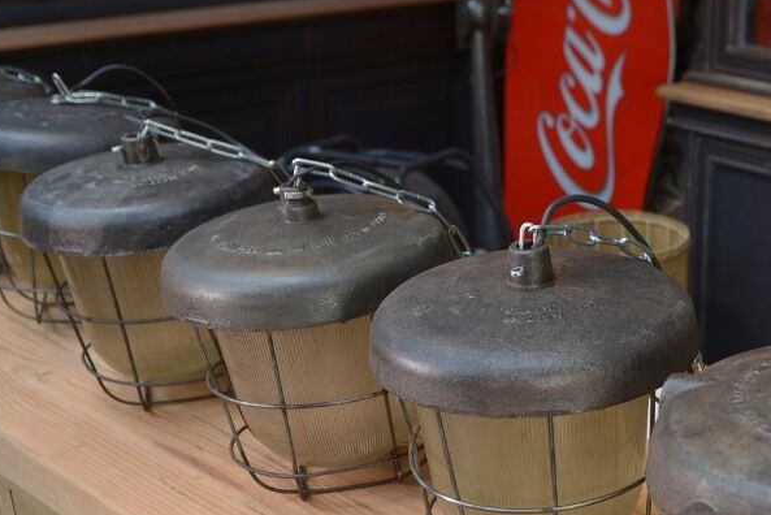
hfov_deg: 31.0
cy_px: 463
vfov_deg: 21.5
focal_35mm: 62
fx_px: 1328
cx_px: 685
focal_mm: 24
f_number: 3.5
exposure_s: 1/50
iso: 250
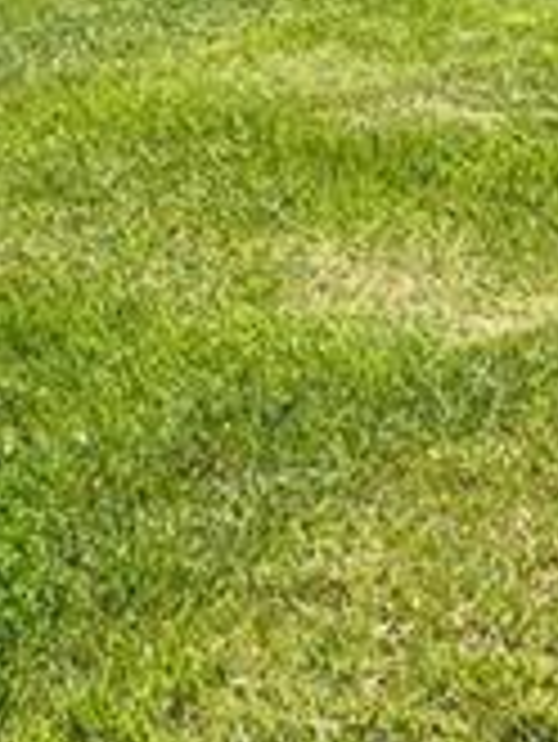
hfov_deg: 11.5
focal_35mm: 121
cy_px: -297
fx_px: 2597
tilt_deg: -4.2
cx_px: -405
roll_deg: +0.9
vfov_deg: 15.3
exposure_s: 1/1802
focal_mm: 5.1
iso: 50
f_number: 1.6
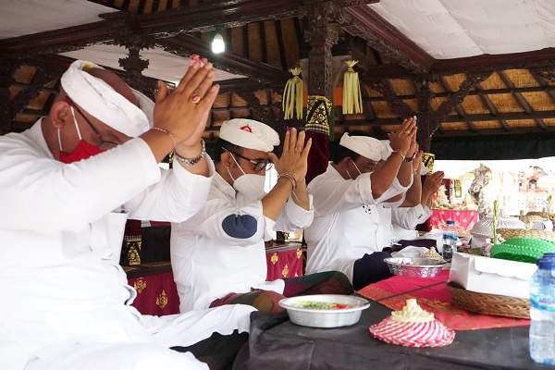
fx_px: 555
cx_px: 278
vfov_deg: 36.9
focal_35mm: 36
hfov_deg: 53.1
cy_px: 185
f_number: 6.3
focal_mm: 36
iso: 12800
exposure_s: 1/1600
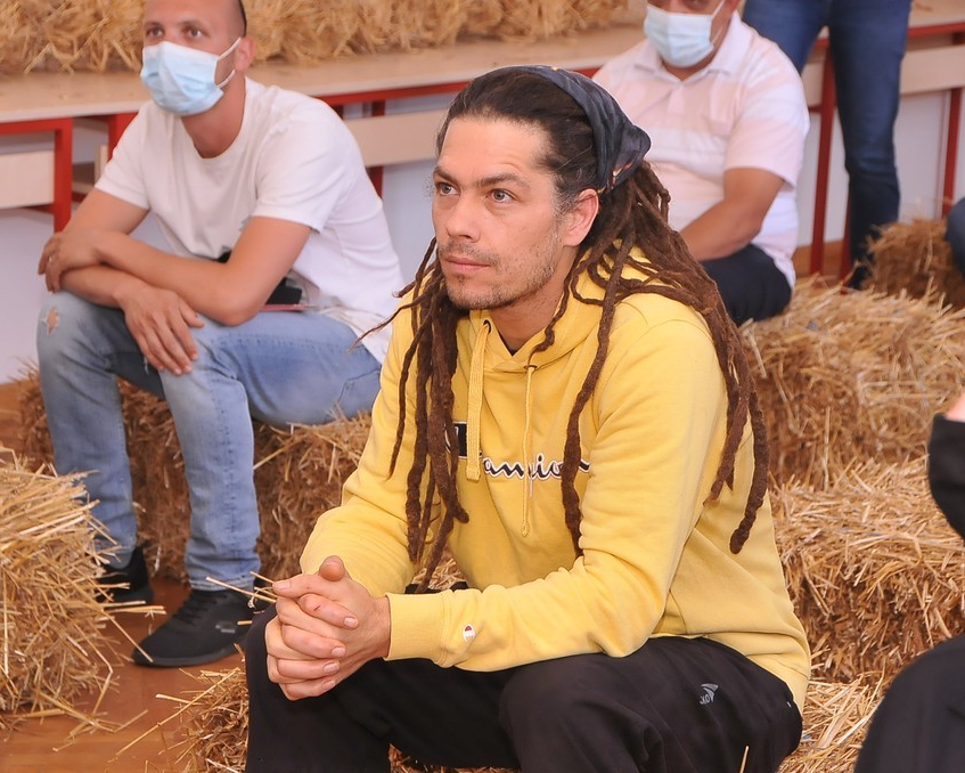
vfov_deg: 13.0
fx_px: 3399
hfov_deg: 16.2
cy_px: 386
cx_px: 431
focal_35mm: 119
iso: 800
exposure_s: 1/60
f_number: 7.1
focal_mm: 70
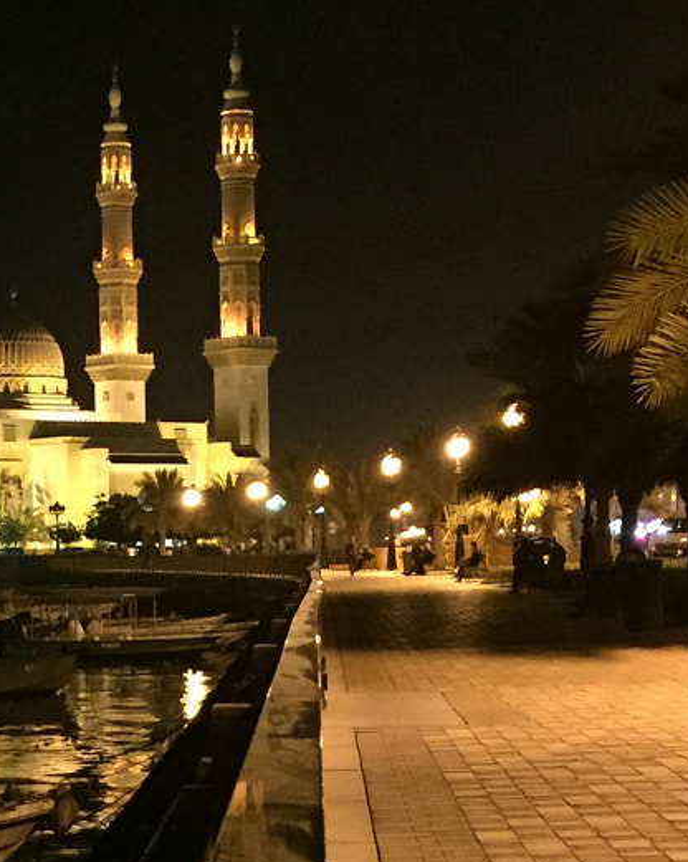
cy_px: 594
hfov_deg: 17.4
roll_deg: +1.0
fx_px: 2217
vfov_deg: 21.9
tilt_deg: +0.7
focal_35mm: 87
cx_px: 60
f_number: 2.2
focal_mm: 4.15
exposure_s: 1/17
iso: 320
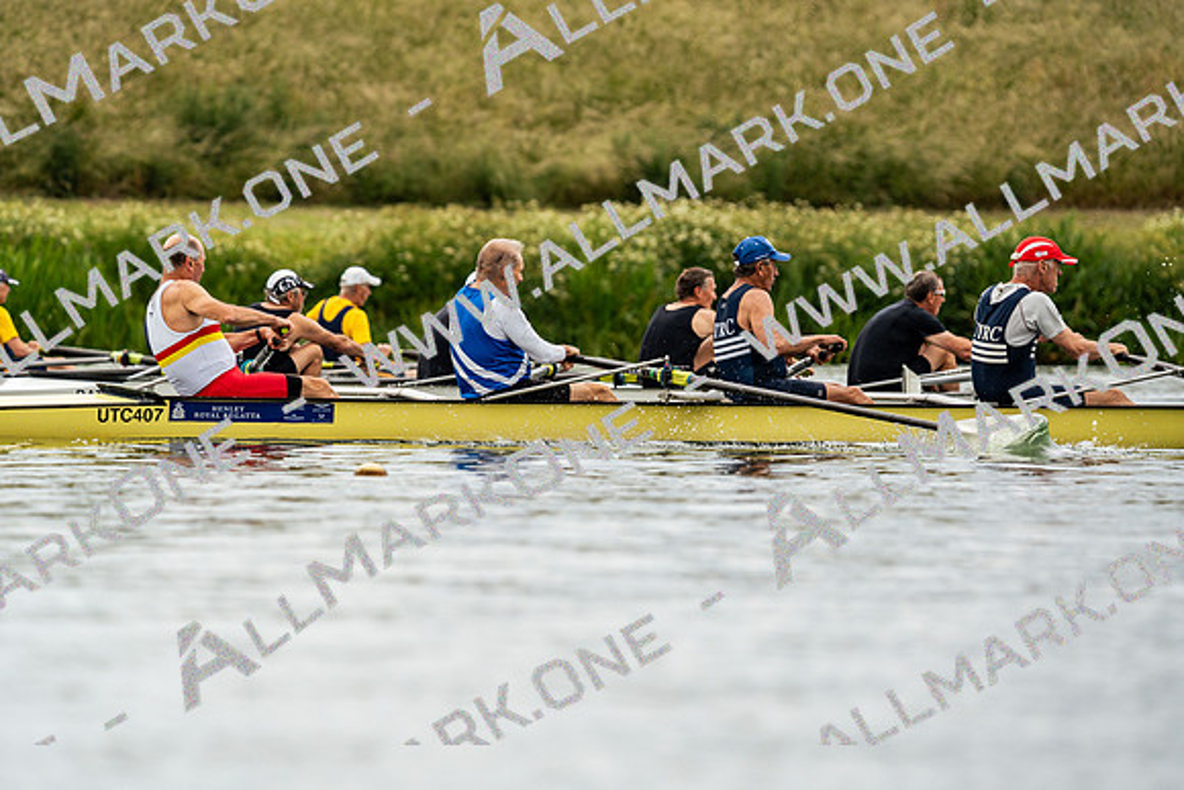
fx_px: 12467
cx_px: 592
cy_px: 395
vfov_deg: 3.6
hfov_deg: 5.4
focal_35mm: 379
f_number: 6.3
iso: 400
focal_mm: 379
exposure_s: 1/2000
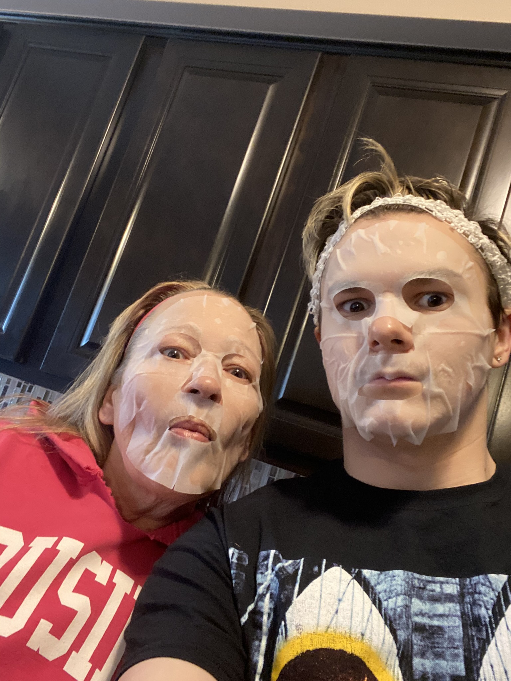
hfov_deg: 46.8
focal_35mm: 30
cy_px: 340
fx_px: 590
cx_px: 256
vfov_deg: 60.0
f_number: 2.2
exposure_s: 1/40
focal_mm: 2.71
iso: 320
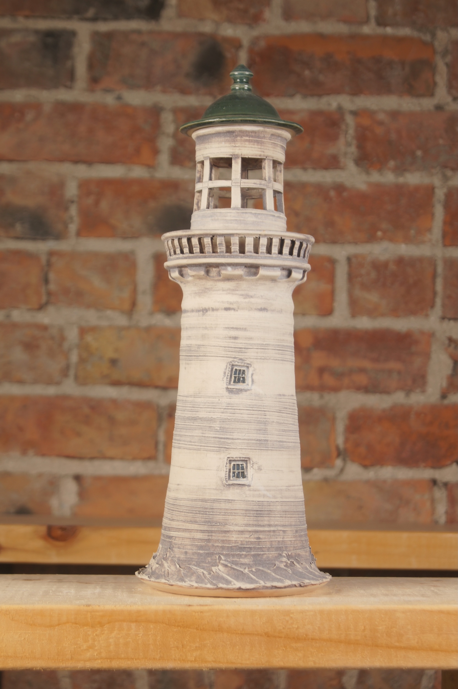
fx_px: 1578
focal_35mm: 82
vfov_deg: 24.6
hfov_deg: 16.5
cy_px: 344
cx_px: 229
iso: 100
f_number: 5.6
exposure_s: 1/160
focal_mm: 55
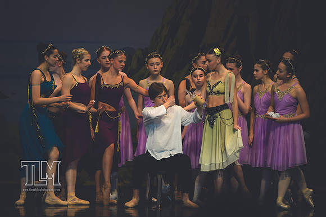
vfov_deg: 4.6
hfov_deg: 6.9
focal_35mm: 300
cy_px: 108
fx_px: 2715
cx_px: 163
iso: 400
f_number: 2.8
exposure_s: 1/500
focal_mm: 200
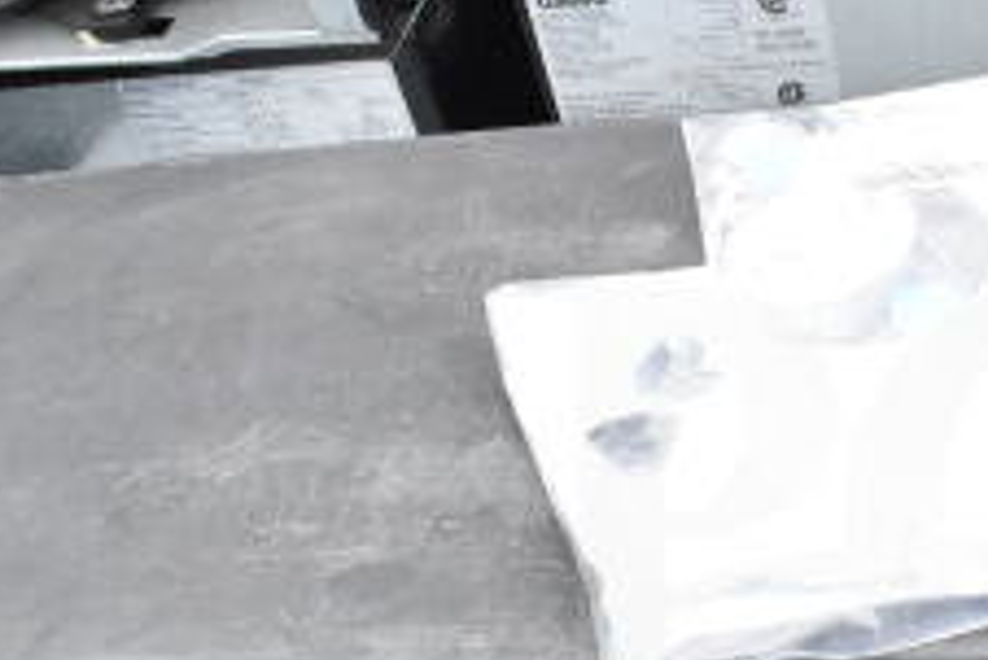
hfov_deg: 20.4
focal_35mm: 97
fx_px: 2664
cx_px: 949
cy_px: 632
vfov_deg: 14.0
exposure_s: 1/500
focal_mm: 24
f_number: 11
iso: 1600
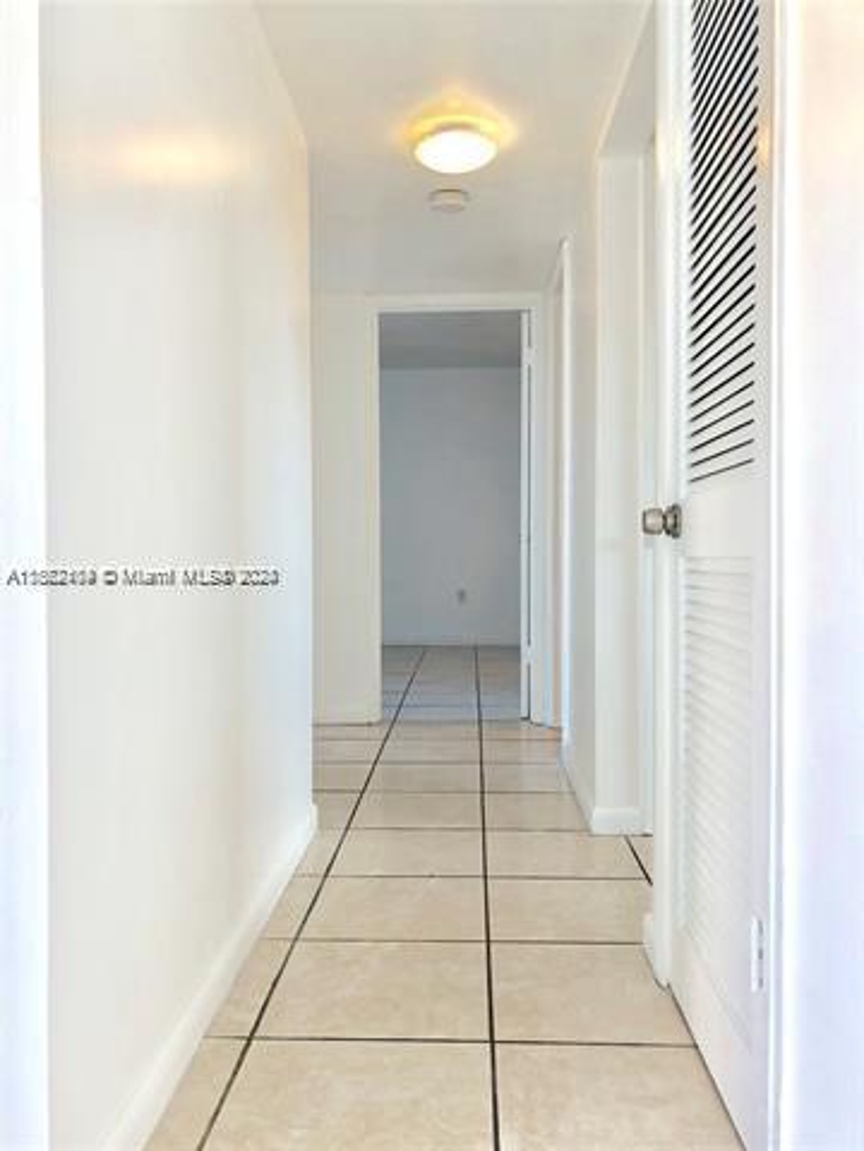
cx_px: 432
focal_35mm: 28
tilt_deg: +0.9
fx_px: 932
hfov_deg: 49.7
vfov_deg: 63.4
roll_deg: +1.1
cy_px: 576
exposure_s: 1/120
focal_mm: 4
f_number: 1.8
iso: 50
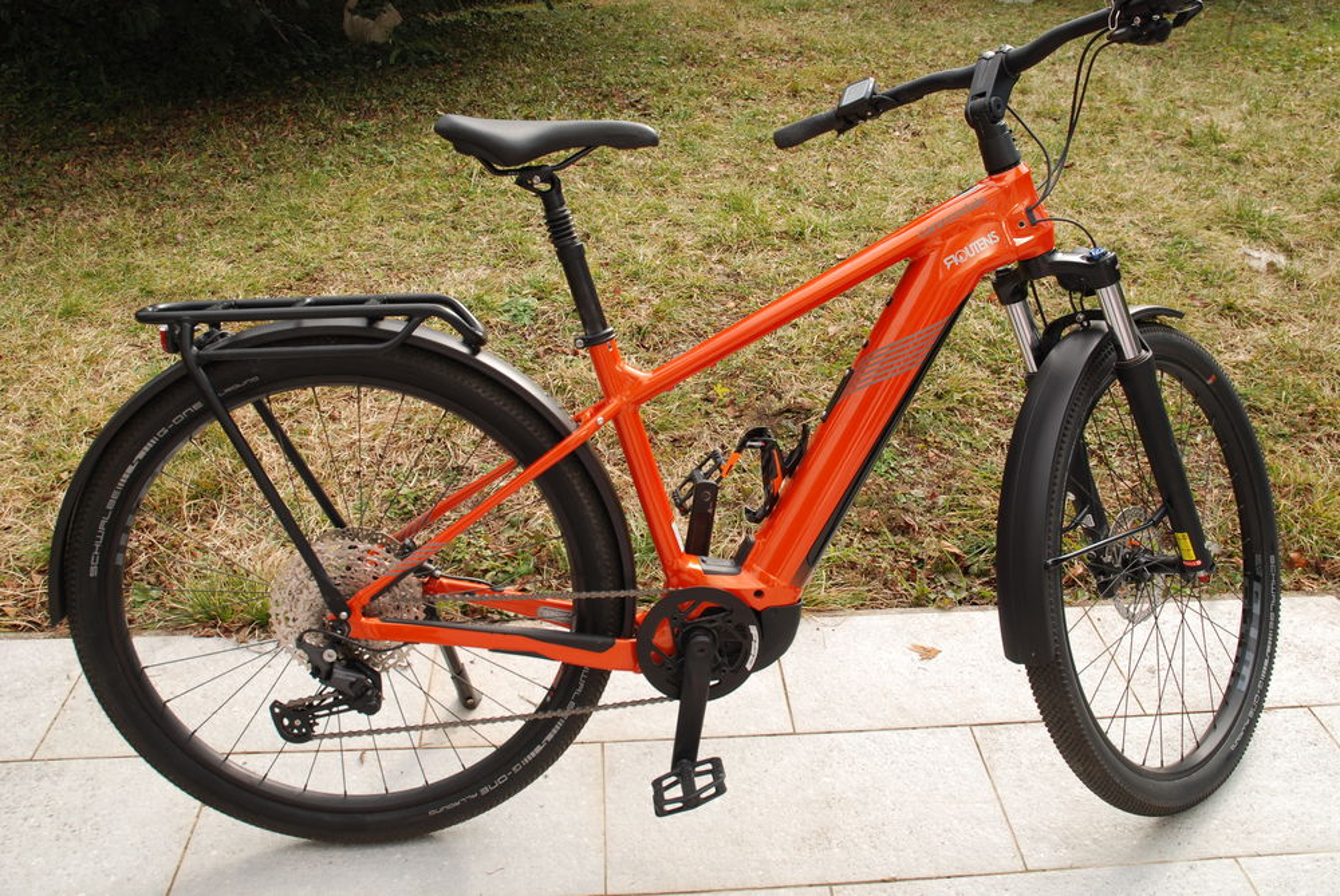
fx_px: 1006
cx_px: 670
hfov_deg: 67.3
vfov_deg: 48.0
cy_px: 448
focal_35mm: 27
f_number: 9
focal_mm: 18
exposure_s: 1/60
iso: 160
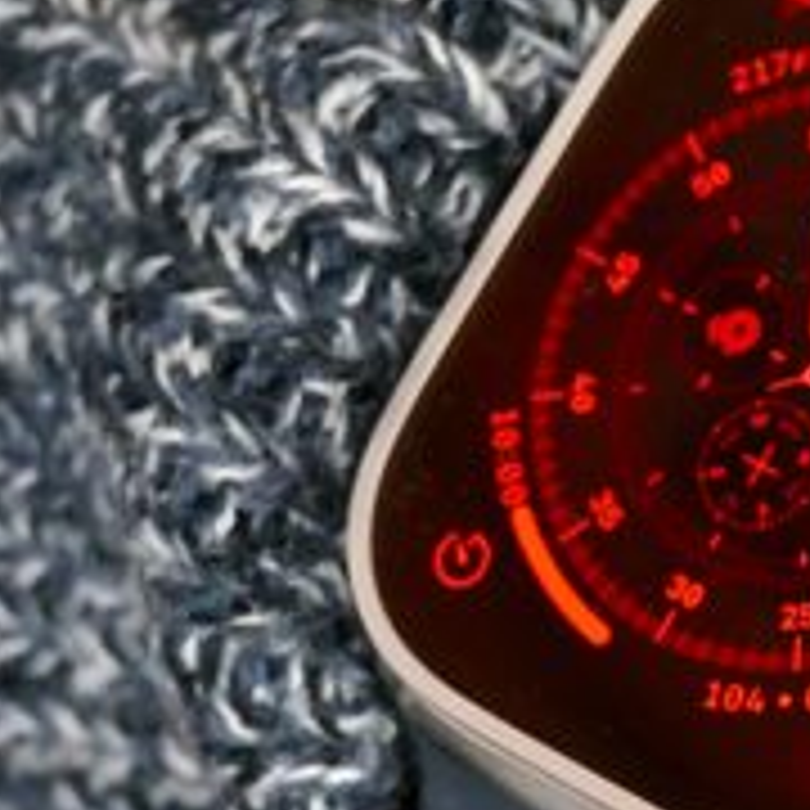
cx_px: 720
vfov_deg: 4.0
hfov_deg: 4.0
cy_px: 396
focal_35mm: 441
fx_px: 11675
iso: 1600
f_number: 3.9
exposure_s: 1/50
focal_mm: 47.46
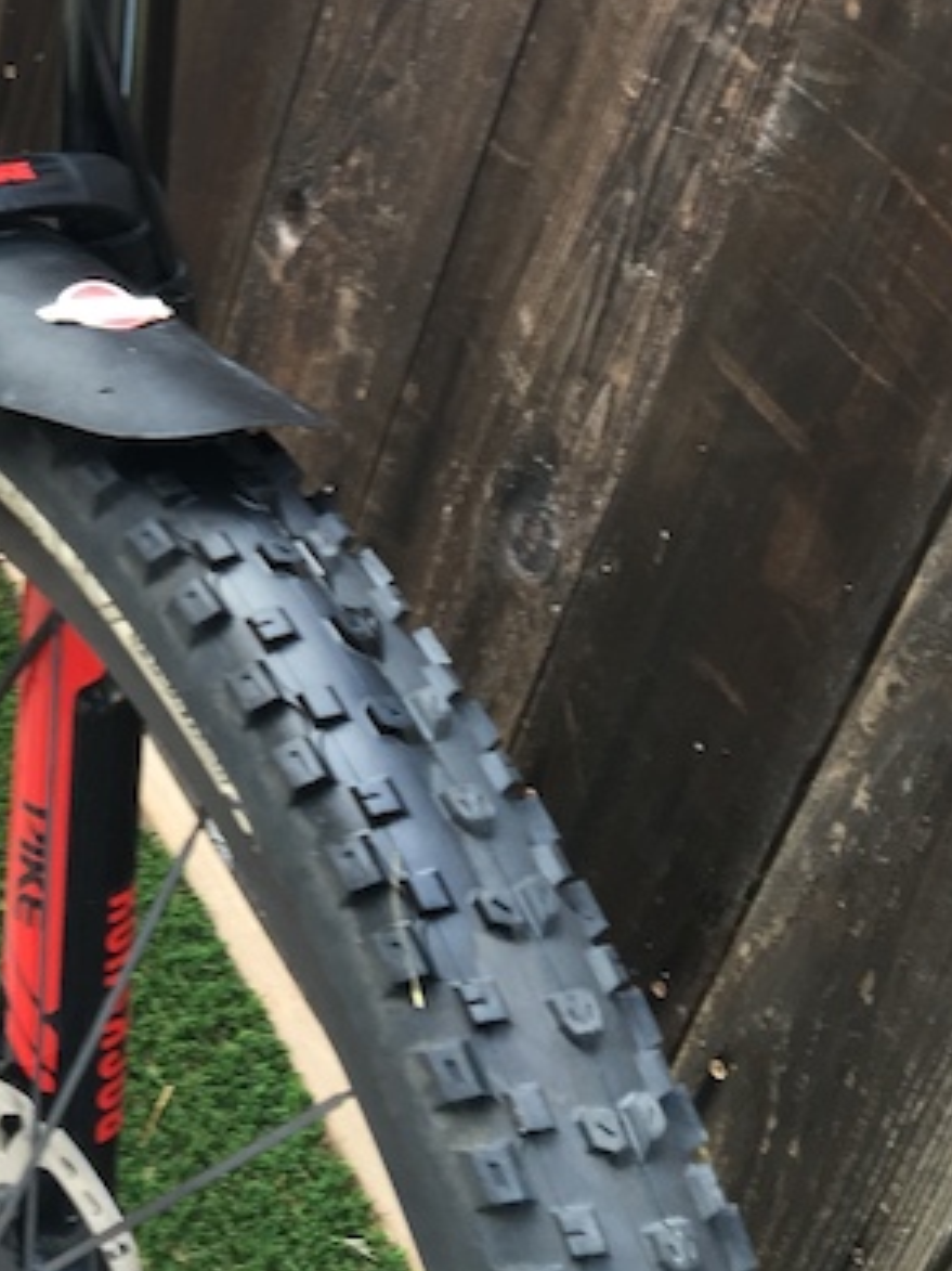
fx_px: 2788
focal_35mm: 76
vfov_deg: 24.4
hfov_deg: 18.7
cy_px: -16
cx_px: -58
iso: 32
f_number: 2.2
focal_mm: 4.15
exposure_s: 1/60
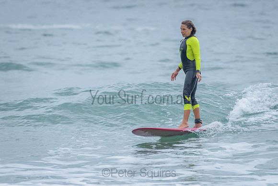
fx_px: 4736
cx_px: 144
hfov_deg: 3.4
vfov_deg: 2.2
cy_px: 89
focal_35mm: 613
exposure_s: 1/1250
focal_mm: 500
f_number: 5.6
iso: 320
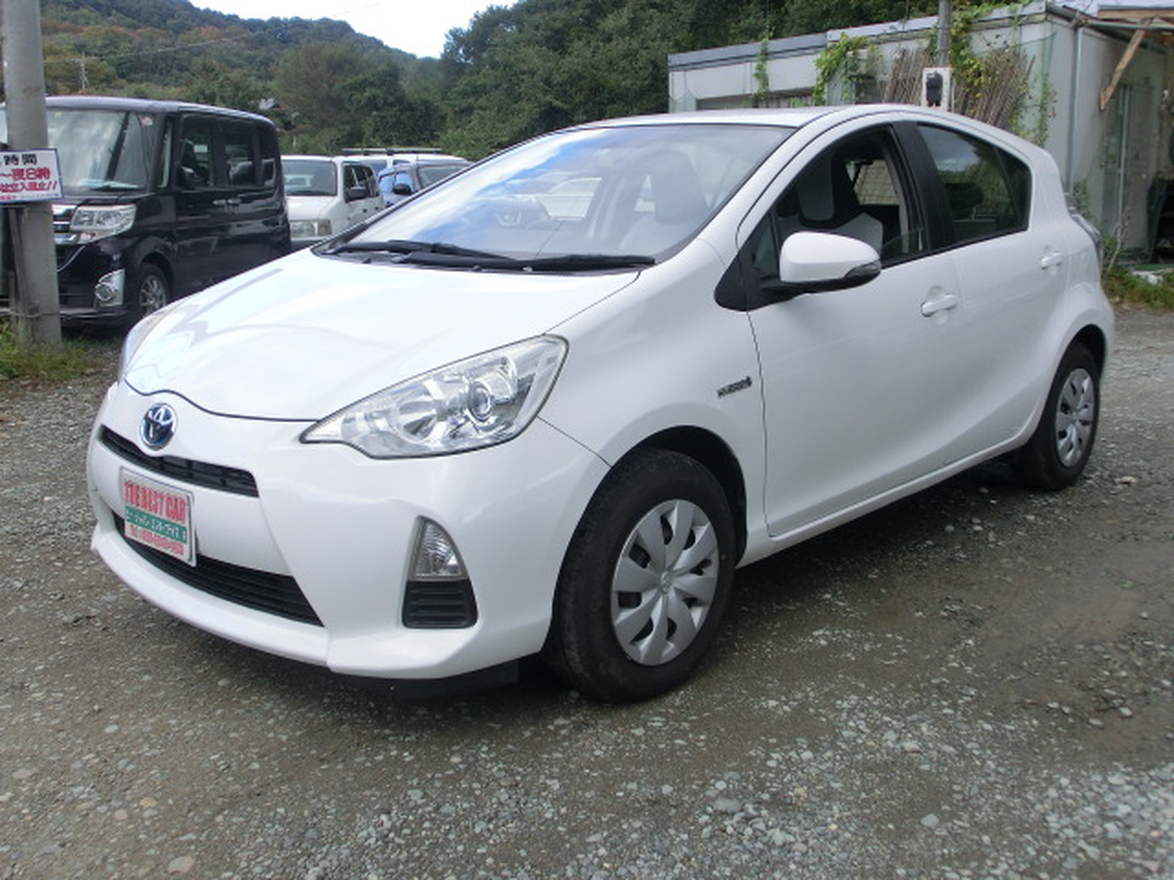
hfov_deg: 50.1
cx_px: 587
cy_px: 440
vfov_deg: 38.7
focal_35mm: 37
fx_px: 1255
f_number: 3.9
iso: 100
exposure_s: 1/200
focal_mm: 6.61
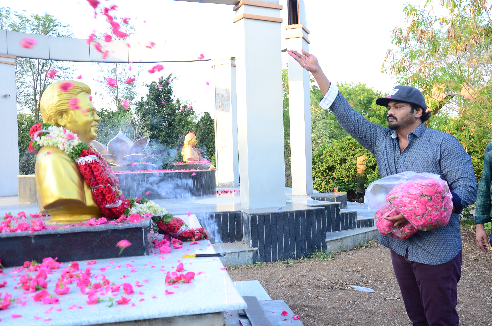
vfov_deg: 35.3
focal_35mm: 38
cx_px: 246
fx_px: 511
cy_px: 163
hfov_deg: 51.4
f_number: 5
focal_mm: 25
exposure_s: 1/125
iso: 400
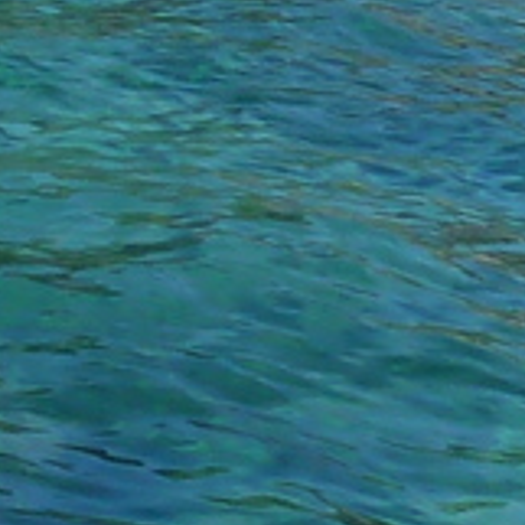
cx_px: -1895
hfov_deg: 6.0
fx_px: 3758
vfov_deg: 7.6
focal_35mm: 219
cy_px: -633
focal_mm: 4.1
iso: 80
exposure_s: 1/320
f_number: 4
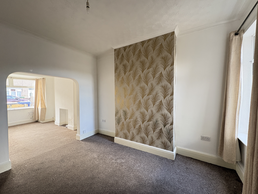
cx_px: 129
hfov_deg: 102.1
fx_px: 104
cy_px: 97
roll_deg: +0.7
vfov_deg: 85.7
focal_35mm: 14
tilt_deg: -1.3
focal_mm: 2.22
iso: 250
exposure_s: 1/60
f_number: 2.2
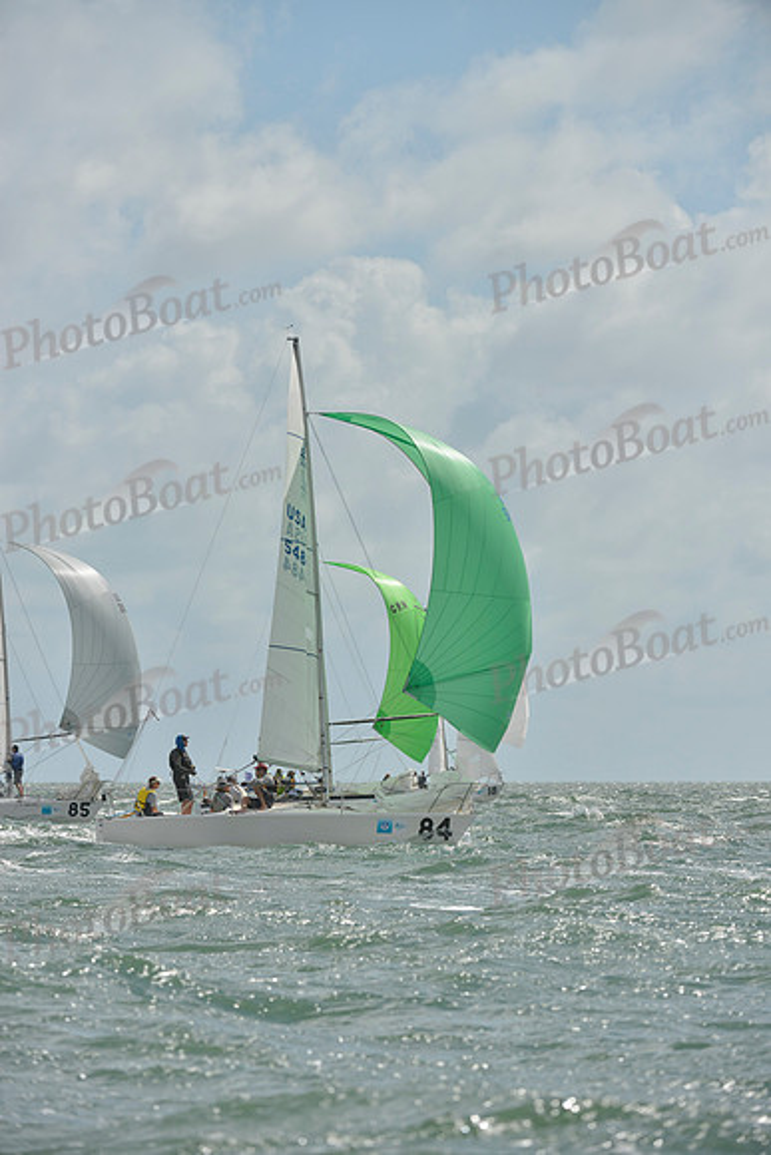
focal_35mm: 210
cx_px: 386
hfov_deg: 6.5
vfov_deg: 9.8
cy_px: 578
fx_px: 6742
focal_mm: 210
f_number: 7.1
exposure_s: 1/2000
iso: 280
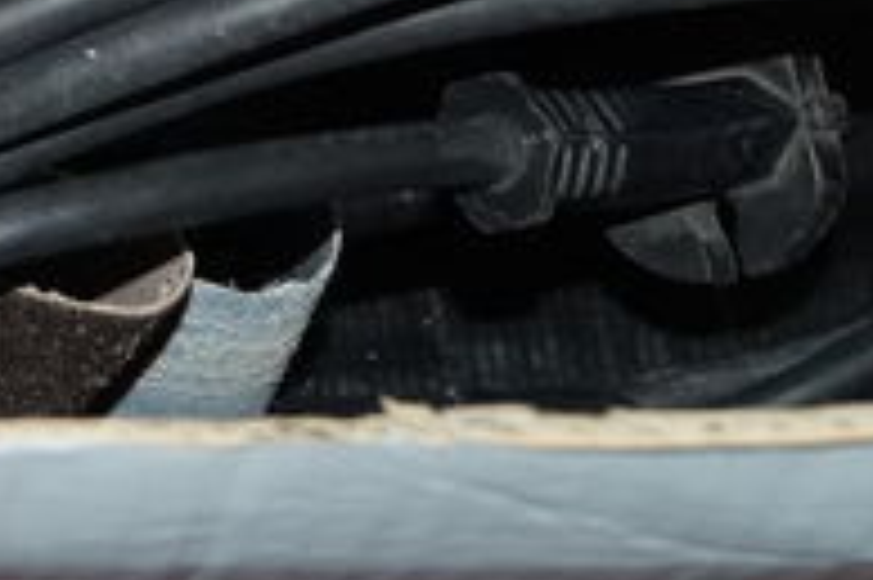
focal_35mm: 186
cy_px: -874
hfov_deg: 10.6
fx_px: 4507
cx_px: -464
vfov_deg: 6.9
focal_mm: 24
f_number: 4
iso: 800
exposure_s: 1/60
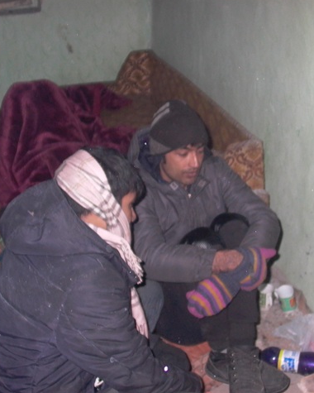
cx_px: 199
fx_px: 581
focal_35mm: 50
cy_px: 196
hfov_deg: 30.1
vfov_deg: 37.3
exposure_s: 1/64.2
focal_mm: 8.19
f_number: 2.13
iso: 100
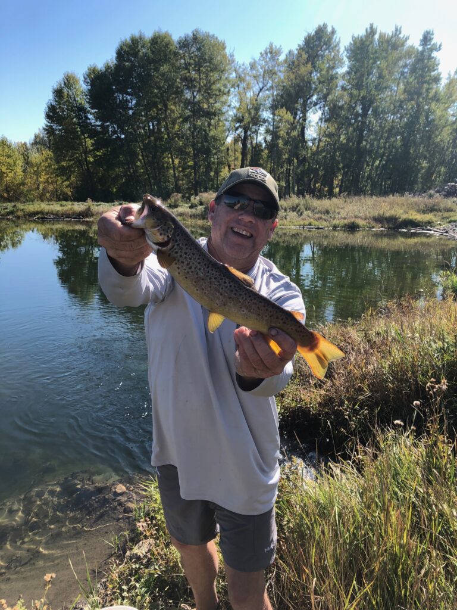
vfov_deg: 63.4
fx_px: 493
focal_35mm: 28
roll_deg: -1.3
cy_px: 305
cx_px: 228
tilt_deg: -13.3
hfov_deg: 49.7
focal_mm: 3.99
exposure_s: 1/1143
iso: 20
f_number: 1.8
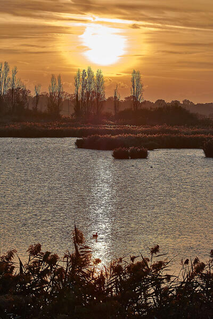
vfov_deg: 13.0
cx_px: 106
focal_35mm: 158
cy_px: 160
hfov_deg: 8.7
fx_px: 1398
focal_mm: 105
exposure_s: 1/1250
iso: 800
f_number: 11
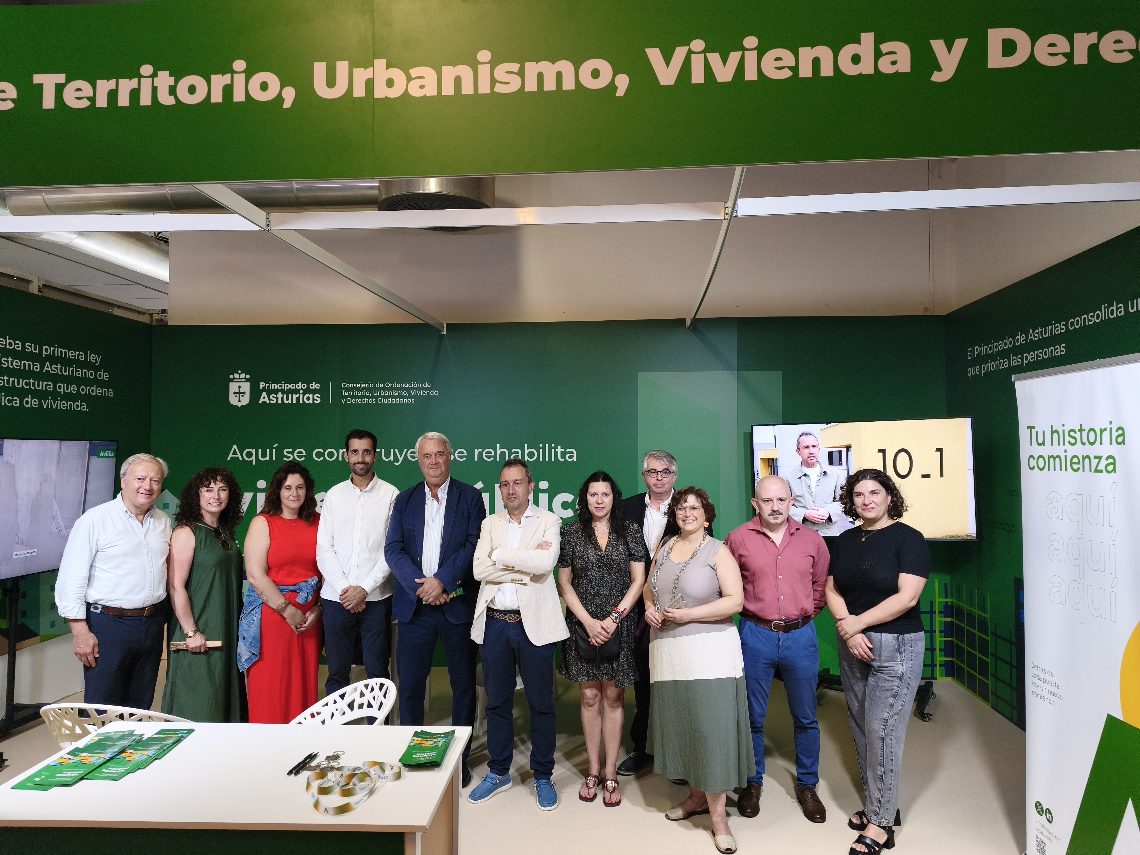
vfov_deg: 58.9
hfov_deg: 73.9
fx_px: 757
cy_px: 428
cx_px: 570
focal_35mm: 23
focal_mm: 6.45
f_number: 1.62
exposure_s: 1/120
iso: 200
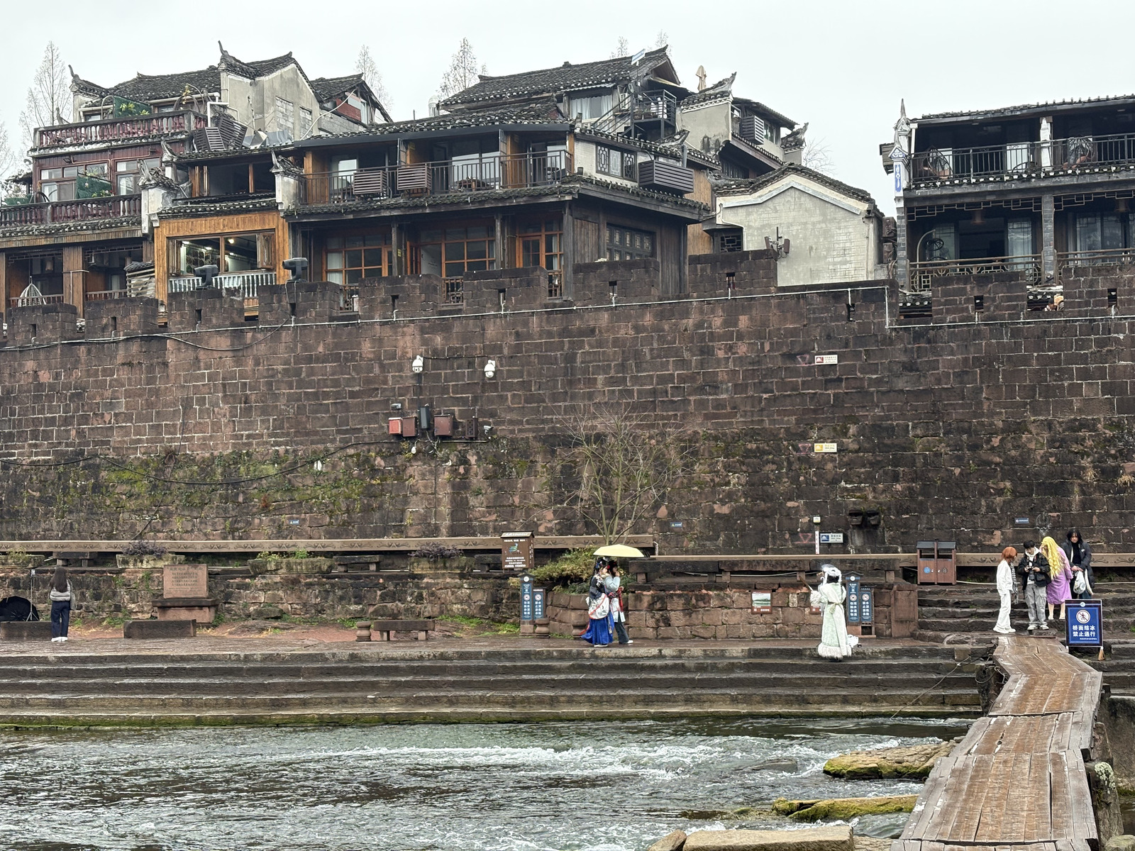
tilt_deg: +3.4
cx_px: 568
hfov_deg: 36.8
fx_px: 1705
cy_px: 426
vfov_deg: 28.0
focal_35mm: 52
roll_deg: +1.0
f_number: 1.6
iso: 100
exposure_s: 1/138
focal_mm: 5.96
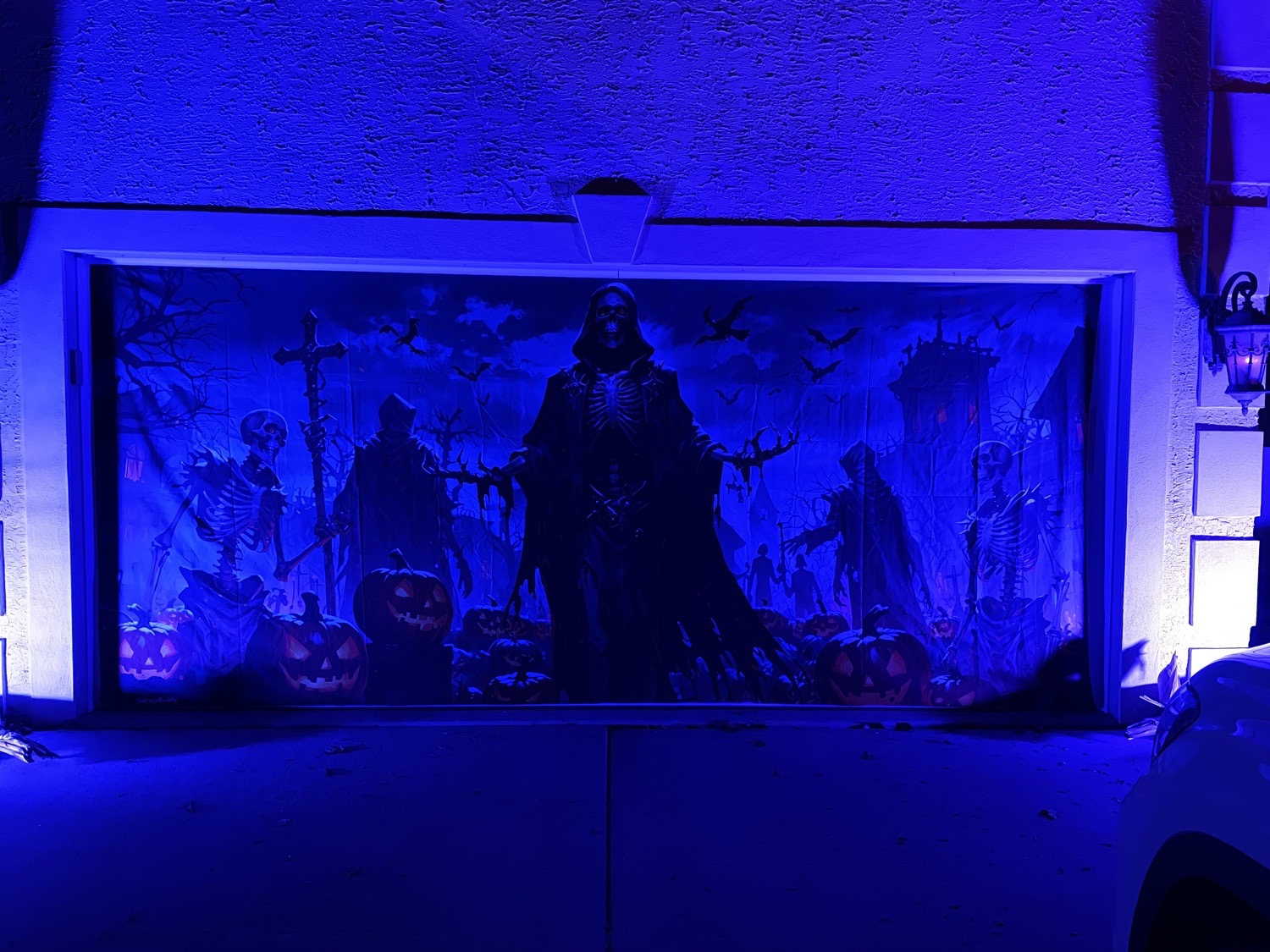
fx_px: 954
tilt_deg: -3.8
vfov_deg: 53.1
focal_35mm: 26
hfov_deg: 67.3
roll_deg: -1.1
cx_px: 635
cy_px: 476
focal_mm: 4.2
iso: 1000
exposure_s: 1/30
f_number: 1.6
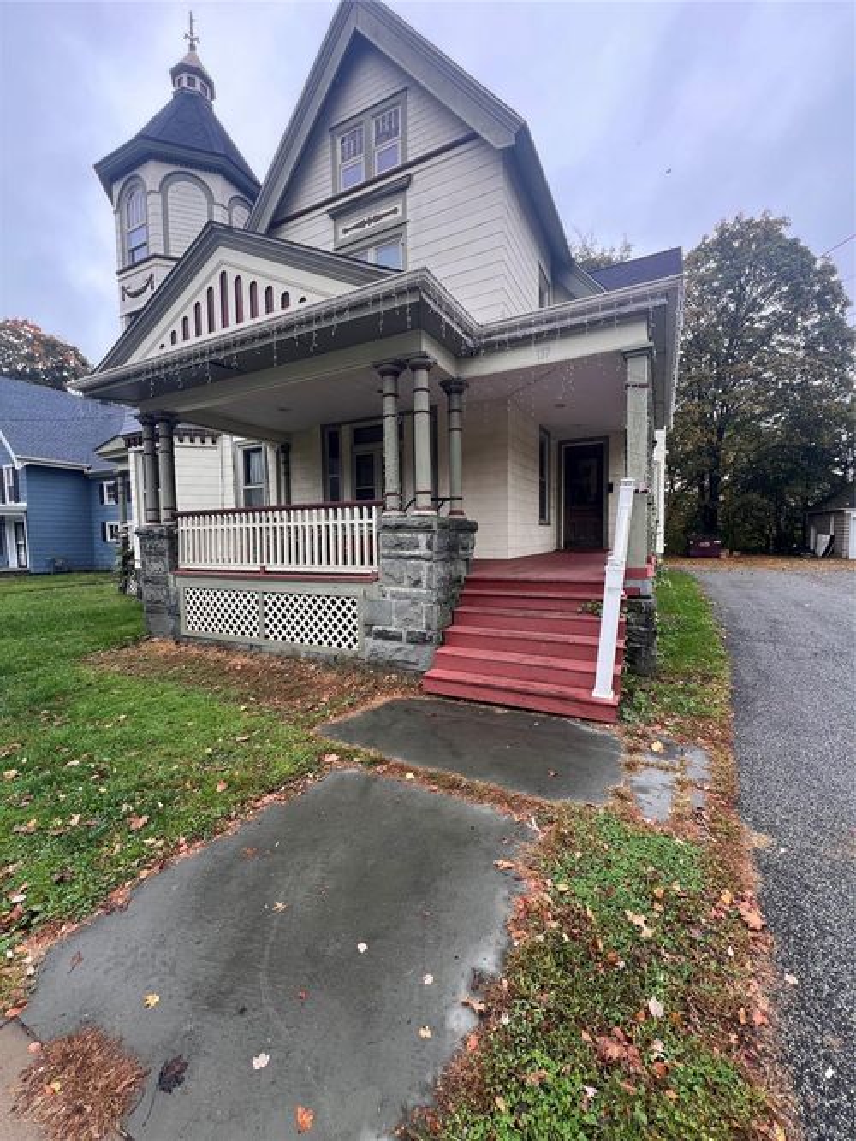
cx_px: 428
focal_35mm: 13
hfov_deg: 89.9
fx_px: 429
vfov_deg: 106.2
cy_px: 570
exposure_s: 1/186
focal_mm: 1.57
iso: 32
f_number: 1.8
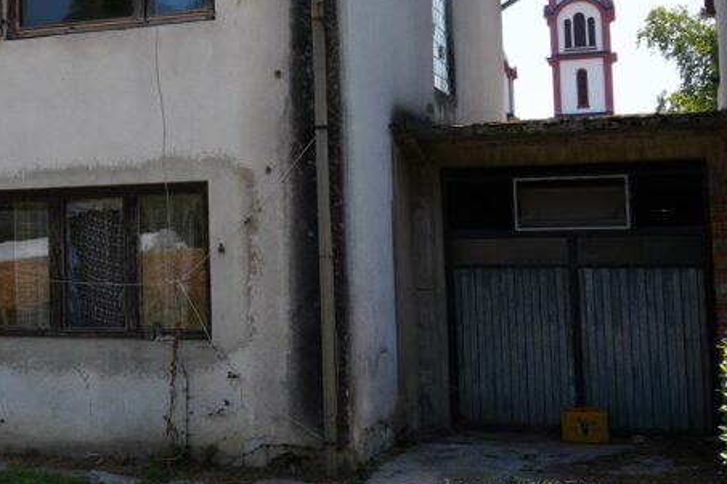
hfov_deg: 31.1
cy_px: 153
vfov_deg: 22.2
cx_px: 47
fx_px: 1232
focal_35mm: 61
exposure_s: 1/125
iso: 100
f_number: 8
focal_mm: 18
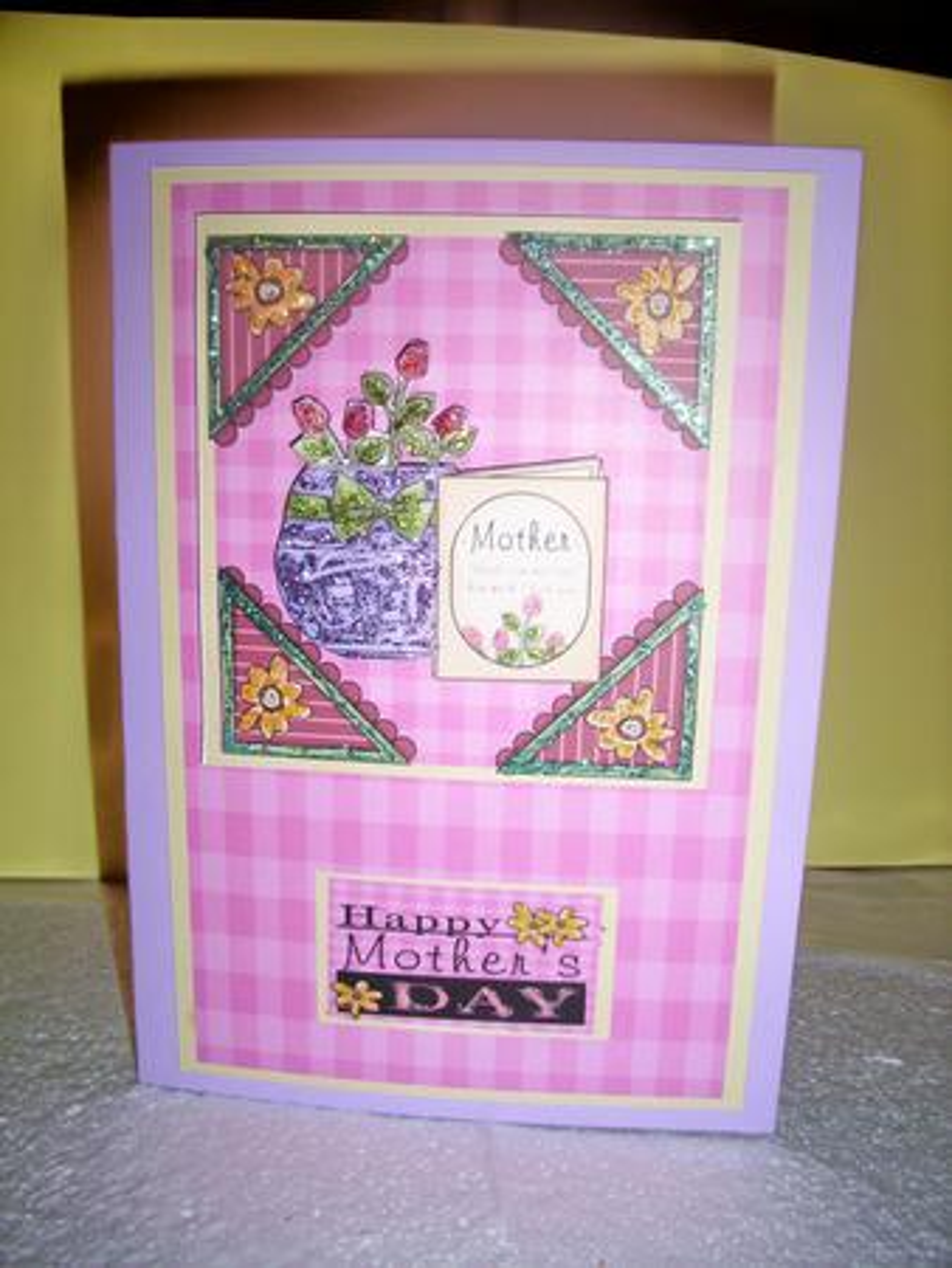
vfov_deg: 56.8
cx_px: 476
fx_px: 1172
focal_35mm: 32
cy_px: 634
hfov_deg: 44.2
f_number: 2.9
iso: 80
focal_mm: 5.7
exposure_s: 1/40
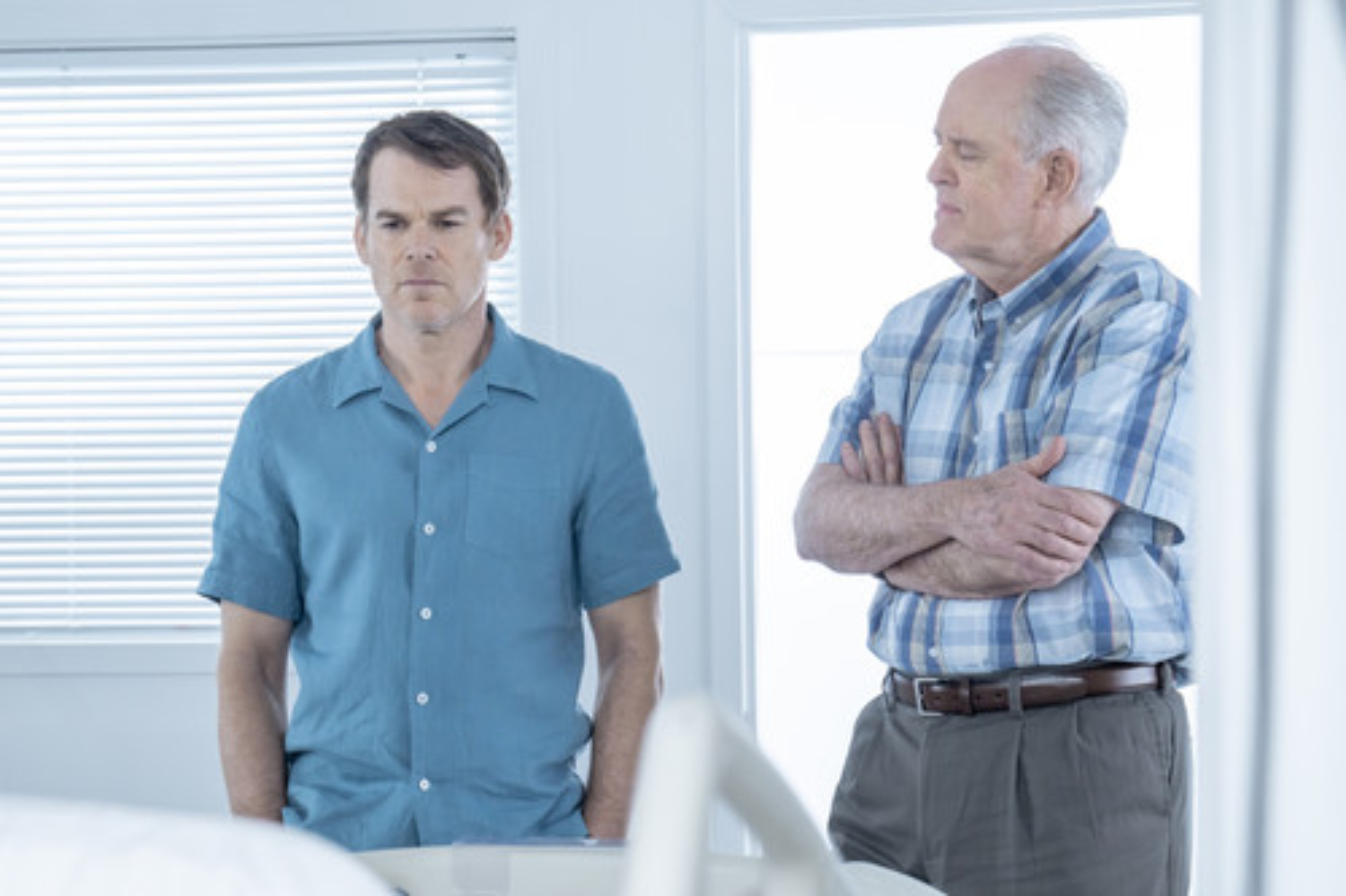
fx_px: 3663
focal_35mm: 98
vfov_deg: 14.0
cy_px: 448
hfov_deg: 20.8
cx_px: 673
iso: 800
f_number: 7.1
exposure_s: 1/320
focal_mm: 98
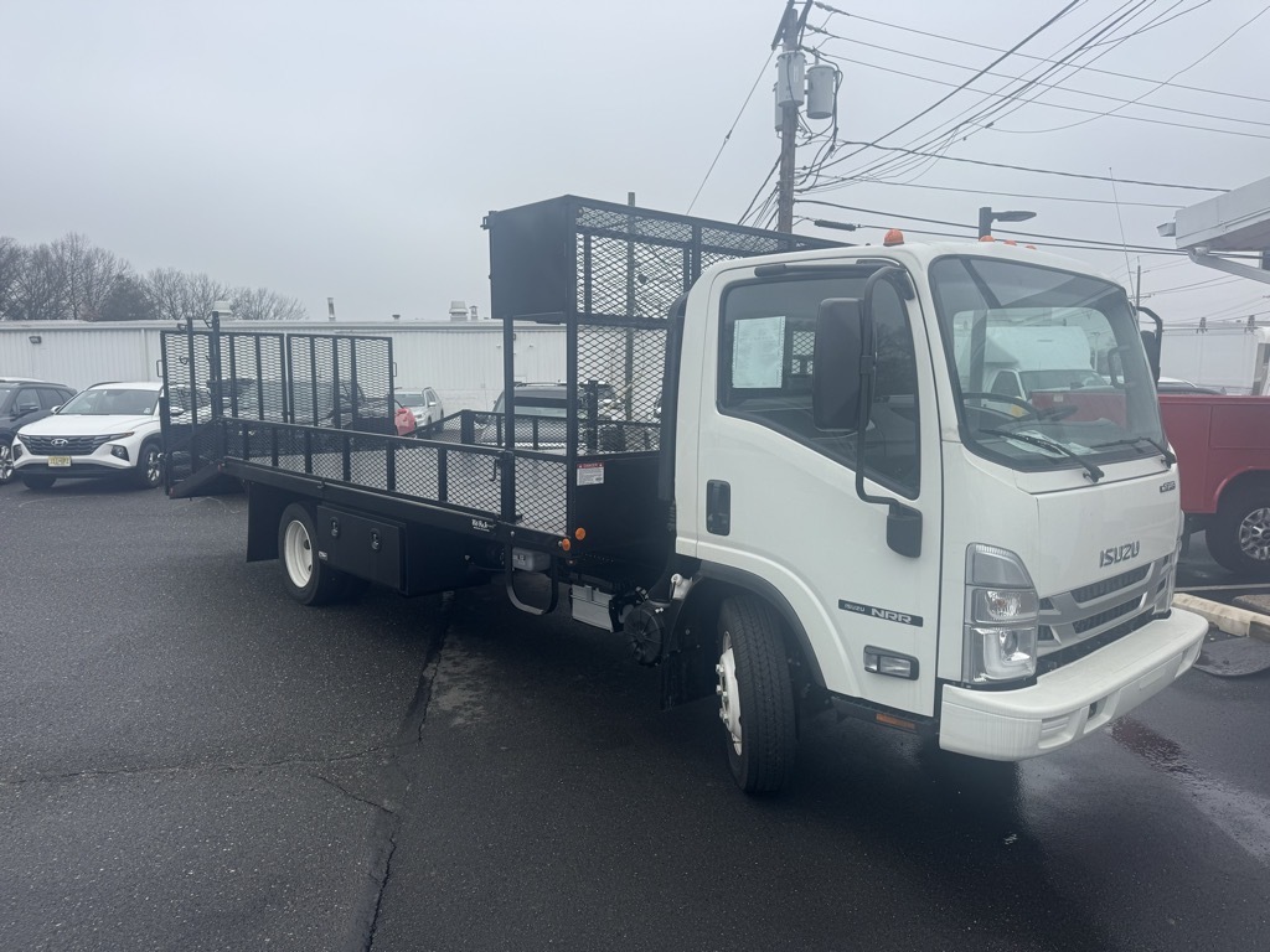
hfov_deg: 71.6
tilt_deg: -3.8
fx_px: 881
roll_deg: +0.2
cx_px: 635
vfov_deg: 56.8
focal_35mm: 24
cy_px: 476
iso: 80
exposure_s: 1/1524
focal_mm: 6.76
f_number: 1.78
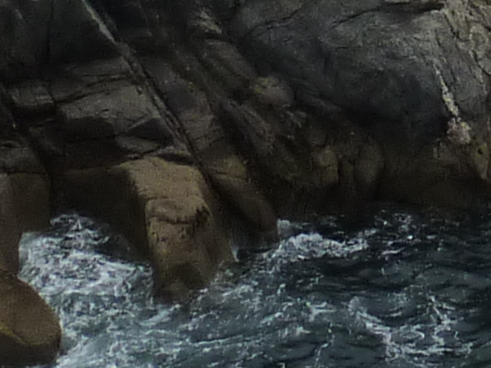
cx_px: 624
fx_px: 2142
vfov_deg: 8.9
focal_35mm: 151
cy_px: -510
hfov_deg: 12.7
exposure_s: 1/500
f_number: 5.6
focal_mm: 4.1
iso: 125
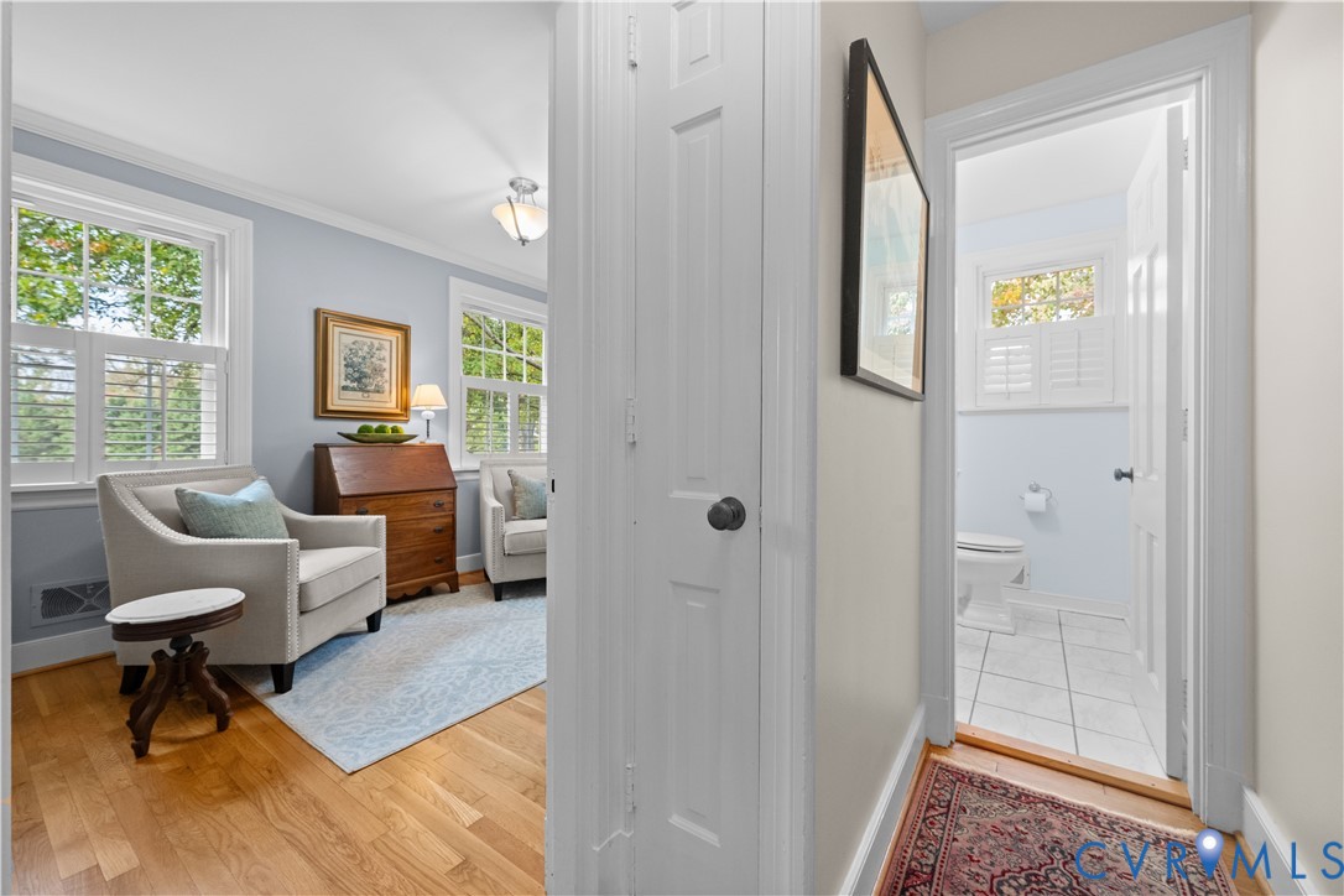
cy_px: 448
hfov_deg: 104.3
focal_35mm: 14
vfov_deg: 81.2
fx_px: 523
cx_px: 672
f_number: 6.3
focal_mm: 14
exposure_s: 1/20
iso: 2000
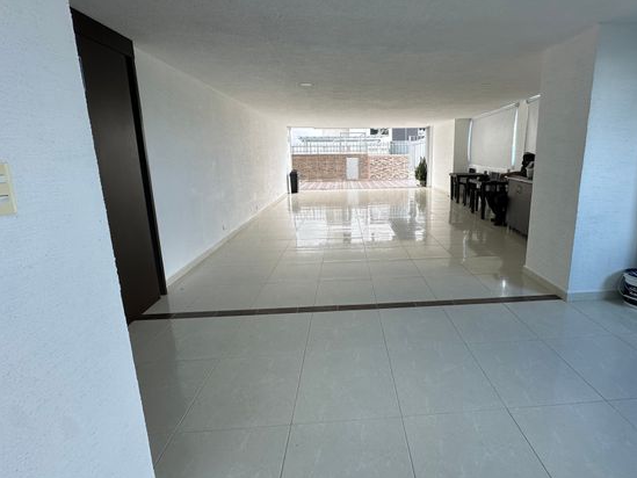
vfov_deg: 74.5
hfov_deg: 90.3
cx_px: 367
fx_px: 313
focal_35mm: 17
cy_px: 213
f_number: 2.2
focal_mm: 2.22
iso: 50
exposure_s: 1/99
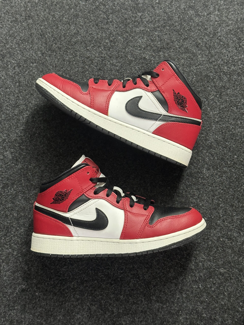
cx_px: 122
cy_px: 162
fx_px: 451
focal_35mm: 48
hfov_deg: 30.3
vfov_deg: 39.7
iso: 320
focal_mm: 6.86
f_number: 1.78
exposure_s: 1/33
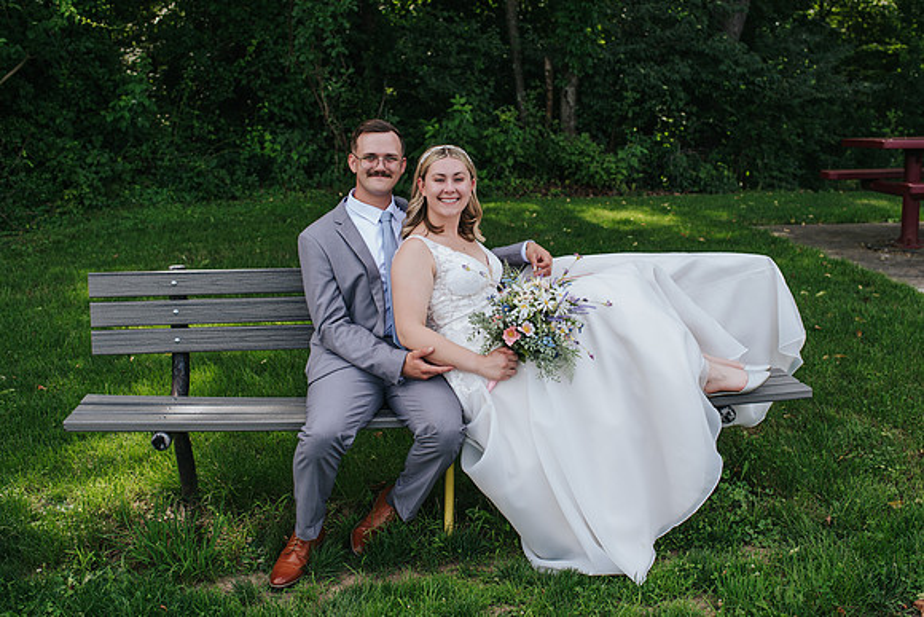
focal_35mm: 40
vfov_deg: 33.1
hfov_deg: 48.0
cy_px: 301
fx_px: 1036
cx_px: 504
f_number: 3.2
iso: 100
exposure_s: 1/320
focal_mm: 35
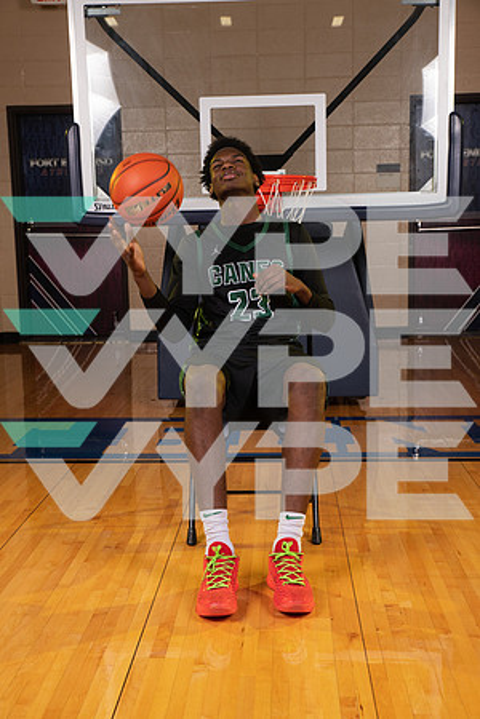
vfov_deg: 41.1
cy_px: 360
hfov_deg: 28.1
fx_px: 960
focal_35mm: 48
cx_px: 240
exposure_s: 1/320
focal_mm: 48
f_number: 7.1
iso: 320
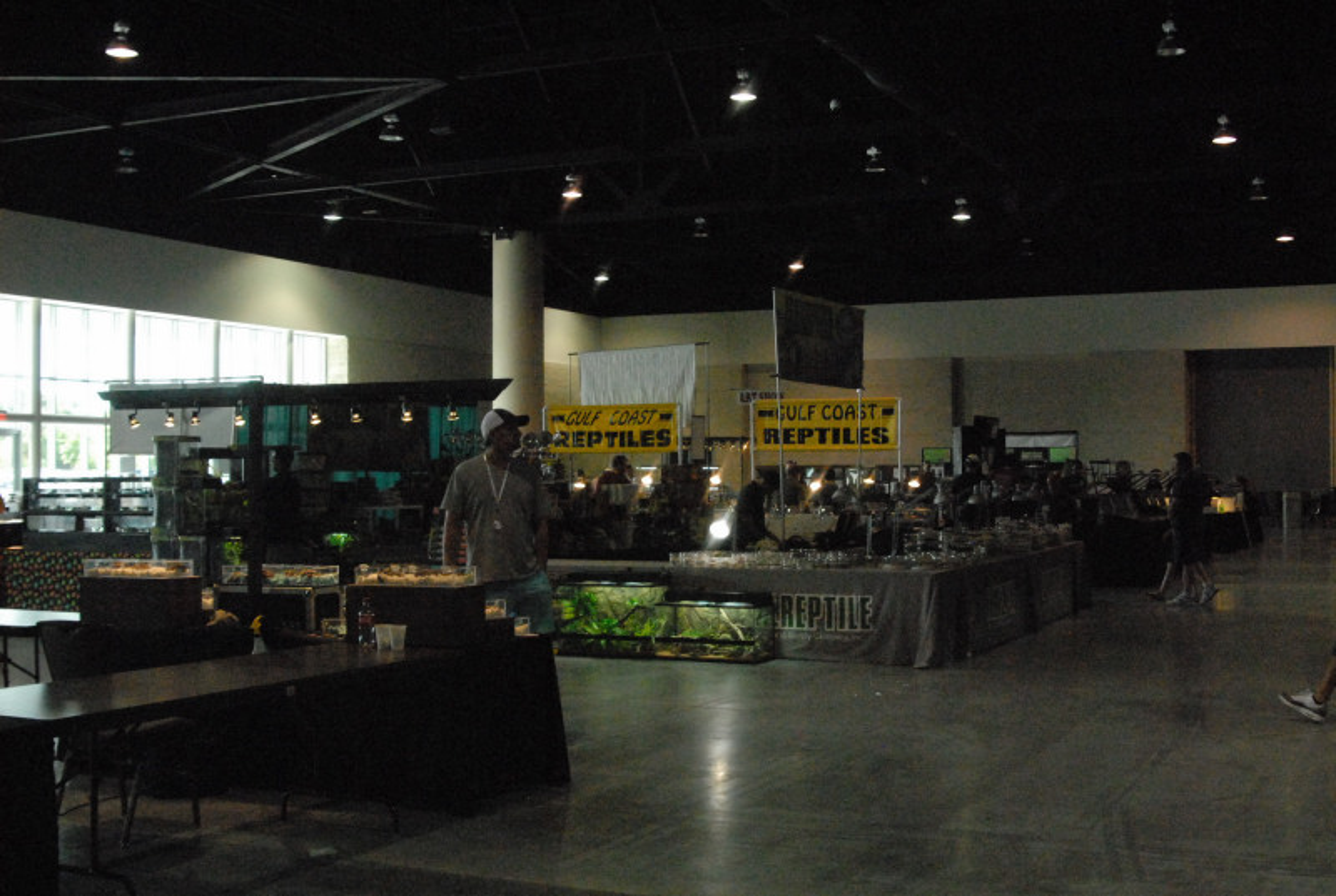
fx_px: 1562
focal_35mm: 42
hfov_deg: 46.3
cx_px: 668
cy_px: 448
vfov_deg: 32.0
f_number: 9
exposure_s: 1/320
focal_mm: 28
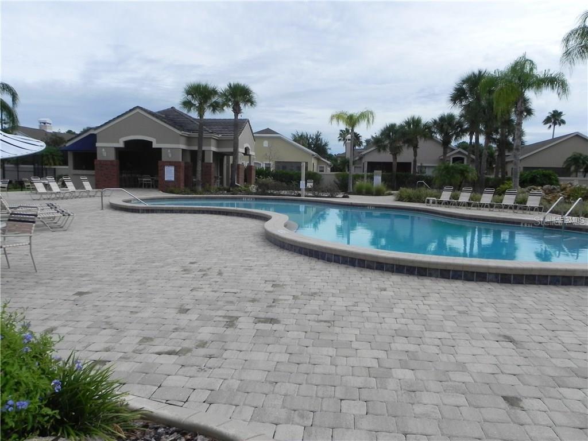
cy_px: 220
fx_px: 442
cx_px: 294
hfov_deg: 67.3
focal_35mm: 26
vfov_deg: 53.1
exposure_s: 1/452
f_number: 8
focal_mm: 4.6
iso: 160
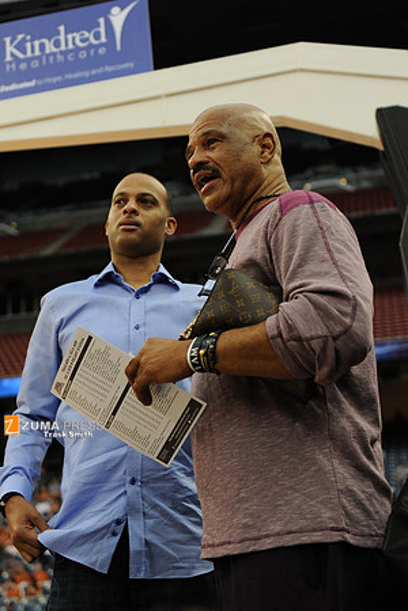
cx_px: 204
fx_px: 748
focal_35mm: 44
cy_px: 306
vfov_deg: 44.5
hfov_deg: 30.5
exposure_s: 1/1250
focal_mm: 44
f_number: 2.8
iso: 1600
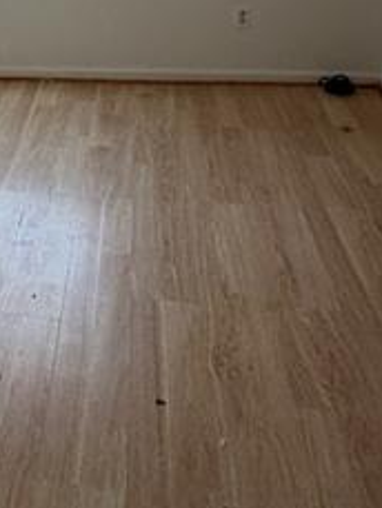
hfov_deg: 28.8
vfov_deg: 35.0
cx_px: -7
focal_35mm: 47
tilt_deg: -9.3
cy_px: -44
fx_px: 691
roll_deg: +3.3
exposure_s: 1/60
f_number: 2.2
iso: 250
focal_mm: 2.22
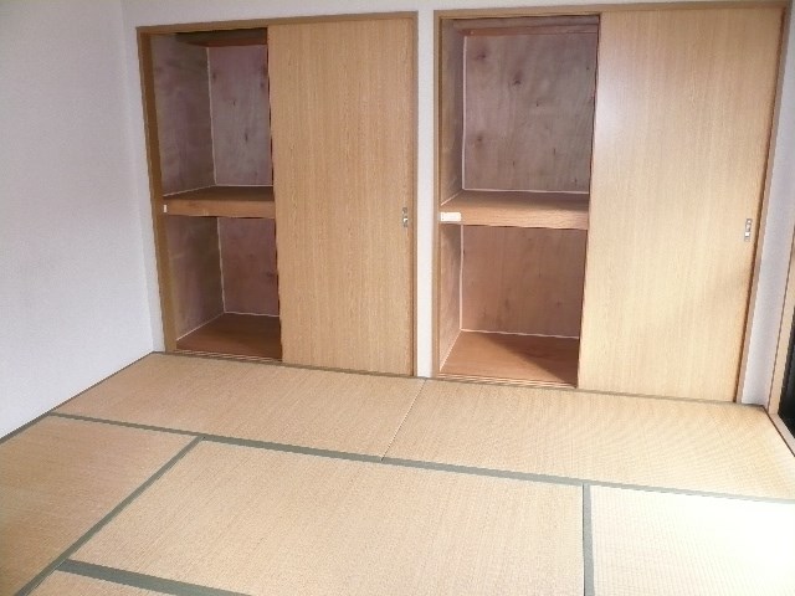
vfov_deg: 49.7
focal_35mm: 28
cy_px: 298
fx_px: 643
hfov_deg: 63.4
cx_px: 398
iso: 200
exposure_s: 1/30
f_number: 2.8
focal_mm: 4.6
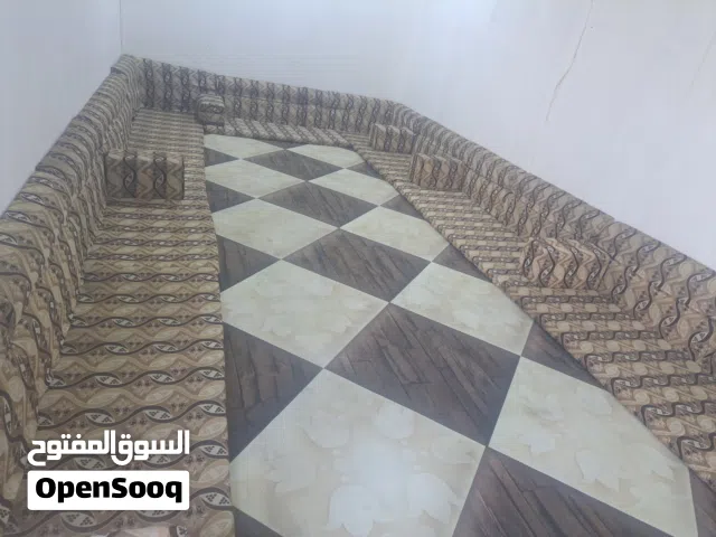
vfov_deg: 56.8
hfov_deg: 71.6
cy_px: 268
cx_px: 358
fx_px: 496
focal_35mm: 24
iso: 64
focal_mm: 5.23
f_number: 1.8
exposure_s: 1/50
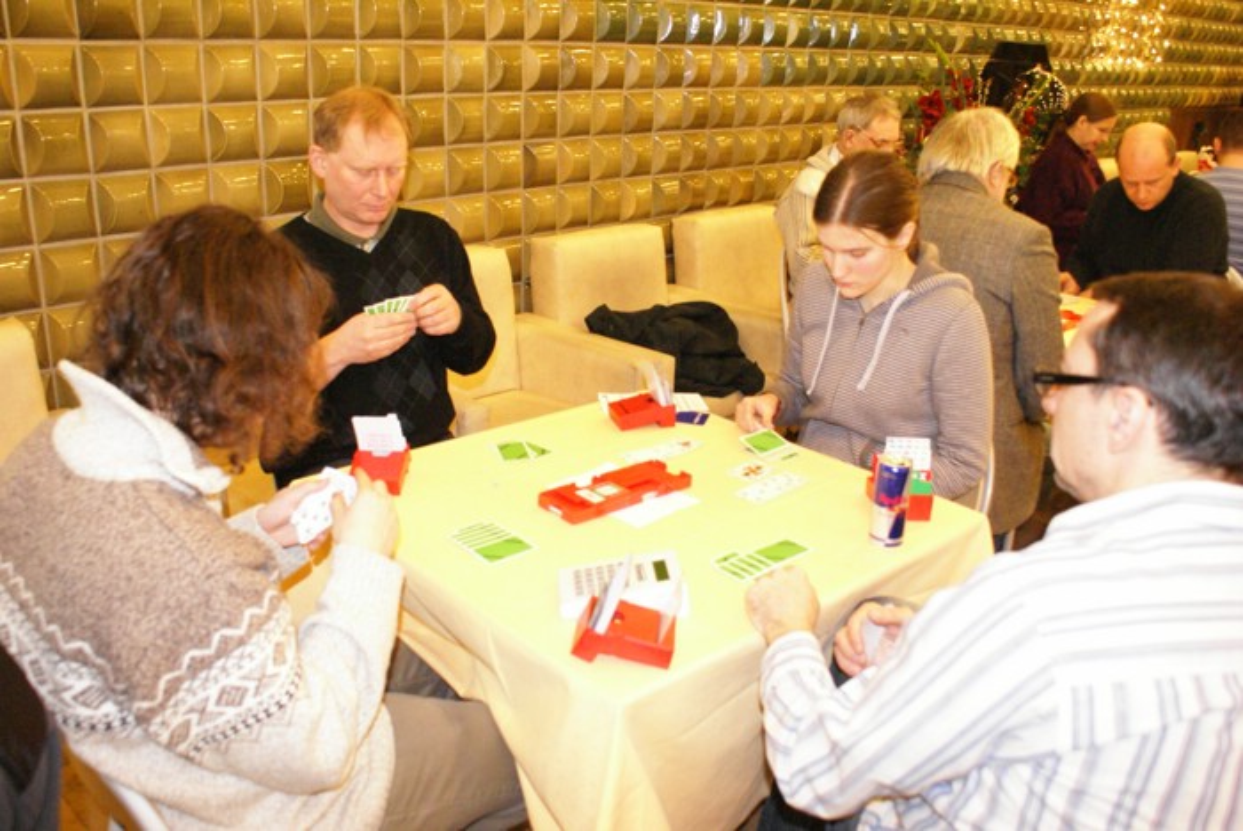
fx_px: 1037
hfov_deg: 61.9
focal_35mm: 30
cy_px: 416
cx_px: 622
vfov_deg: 43.7
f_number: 4
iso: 1600
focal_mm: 20
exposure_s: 1/25
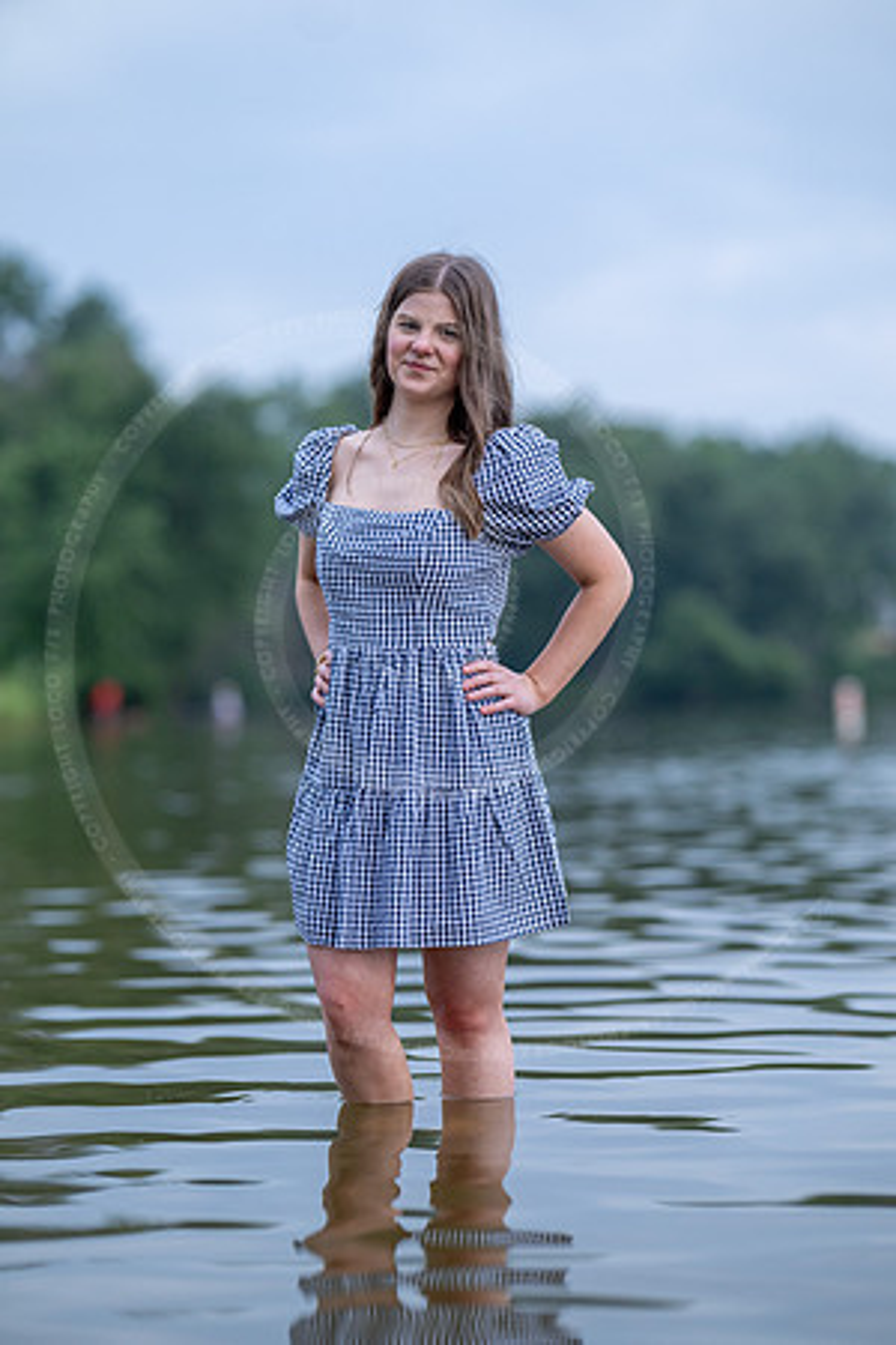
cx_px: 448
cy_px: 672
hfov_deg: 16.1
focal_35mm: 85
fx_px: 3173
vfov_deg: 23.9
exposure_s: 1/320
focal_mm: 85
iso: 500
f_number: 1.8
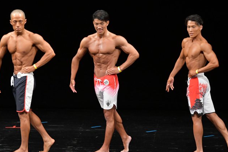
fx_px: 1976
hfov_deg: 6.6
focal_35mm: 312
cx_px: 137
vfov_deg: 4.4
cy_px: 88
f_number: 5.6
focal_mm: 170
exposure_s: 1/400
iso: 3200
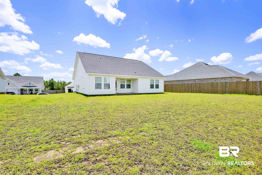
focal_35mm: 16
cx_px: 131
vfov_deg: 72.1
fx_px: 120
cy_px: 88
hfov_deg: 95.0
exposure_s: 1/500
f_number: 11
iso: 400
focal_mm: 16.5
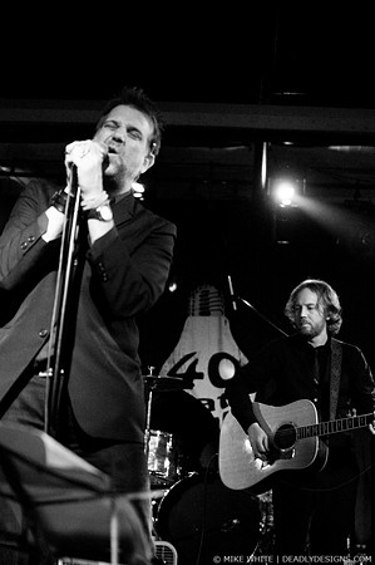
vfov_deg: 43.6
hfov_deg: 29.8
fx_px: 705
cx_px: 188
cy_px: 282
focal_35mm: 45
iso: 1000
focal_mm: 30
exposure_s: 1/100
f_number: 1.8
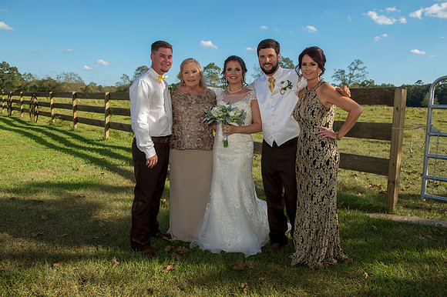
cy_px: 148
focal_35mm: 29
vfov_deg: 44.9
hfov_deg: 63.7
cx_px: 224
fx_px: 360
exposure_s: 1/250
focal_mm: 29
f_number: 6.3
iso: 200
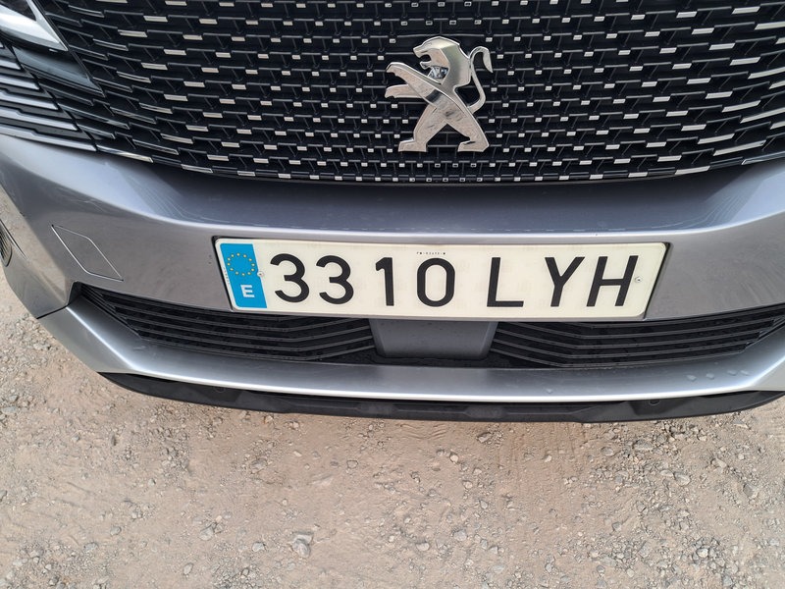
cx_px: 392
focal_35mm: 24
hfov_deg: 71.6
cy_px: 294
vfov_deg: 56.8
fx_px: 544
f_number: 1.8
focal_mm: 5.23
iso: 50
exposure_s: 1/50
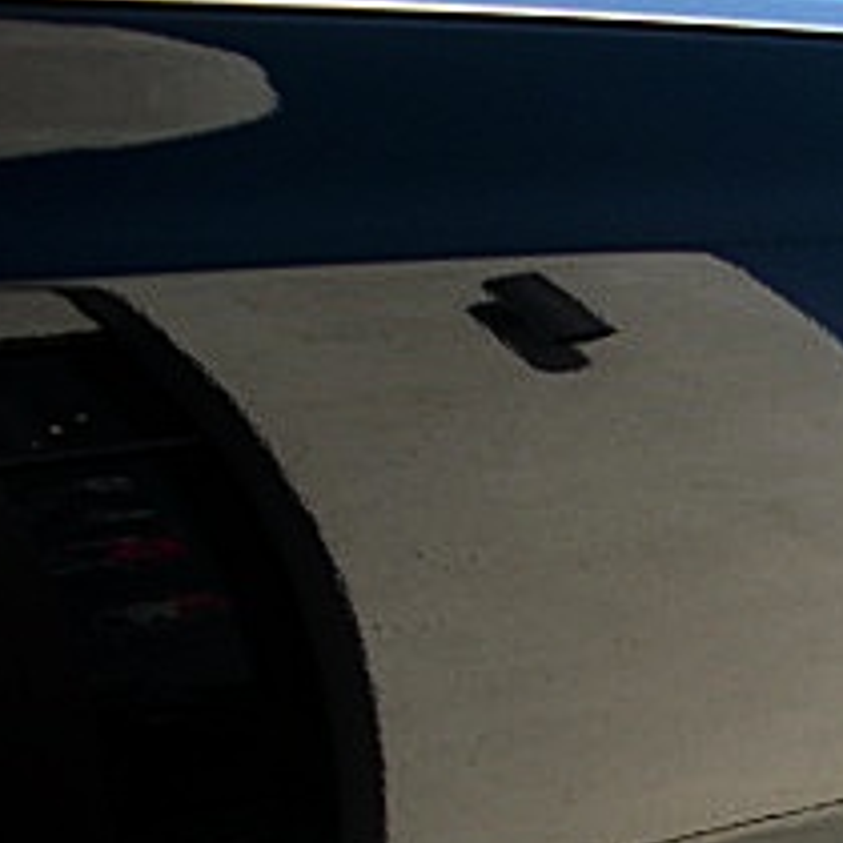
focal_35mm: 97
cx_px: 1156
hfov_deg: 16.7
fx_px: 2673
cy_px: 895
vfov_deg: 17.4
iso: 50
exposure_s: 1/160
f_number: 2.8
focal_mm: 6.3
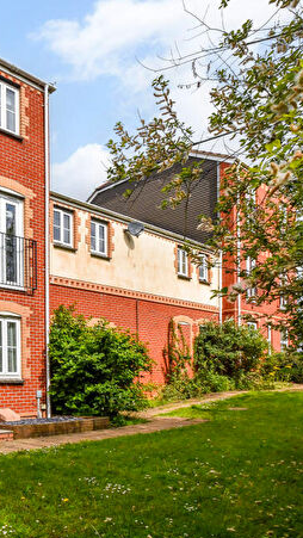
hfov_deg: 34.0
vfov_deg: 70.2
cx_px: -68
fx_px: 383
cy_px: 269
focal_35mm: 27
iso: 100
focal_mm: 11
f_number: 10
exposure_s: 1/200
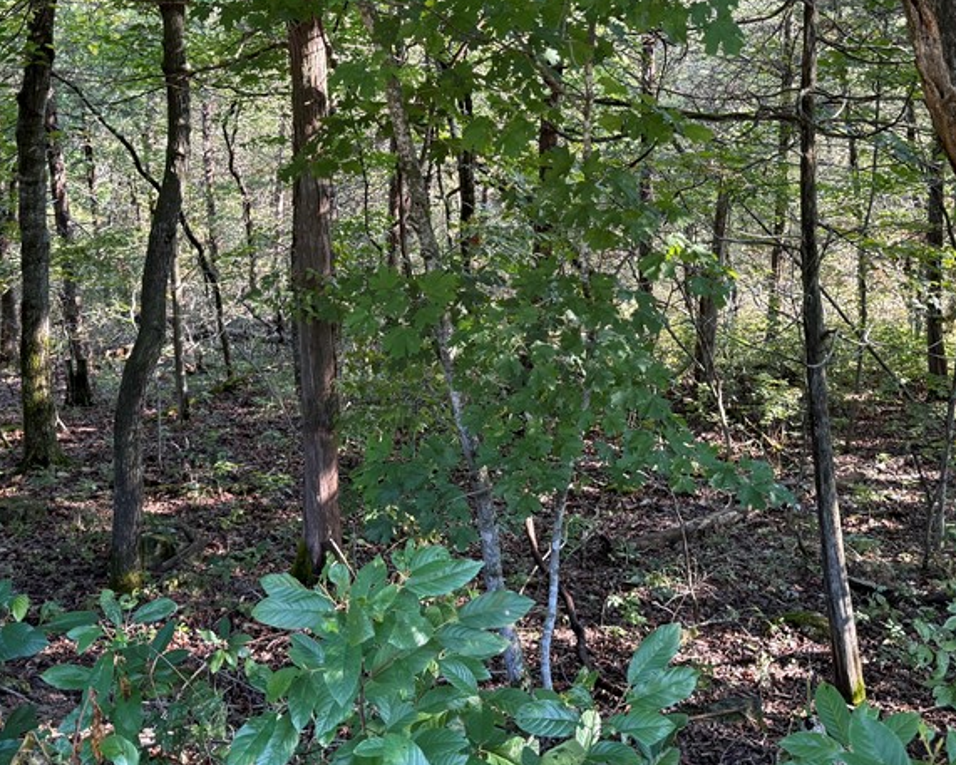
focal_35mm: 42
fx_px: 1189
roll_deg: -1.6
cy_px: 270
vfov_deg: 35.4
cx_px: 472
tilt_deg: -13.4
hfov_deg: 43.8
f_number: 1.78
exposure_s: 1/121
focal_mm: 6.76
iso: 125
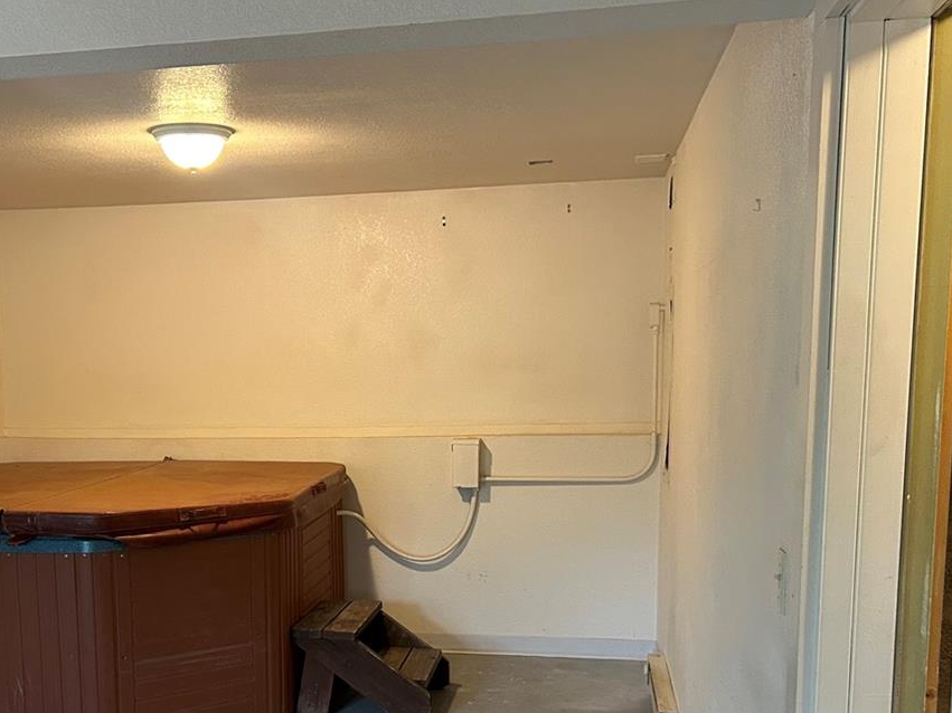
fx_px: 1210
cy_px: 531
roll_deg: +1.6
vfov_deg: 32.3
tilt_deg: -8.7
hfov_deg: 42.4
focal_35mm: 44
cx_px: 318
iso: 400
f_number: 1.5
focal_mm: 5.7
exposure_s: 1/60
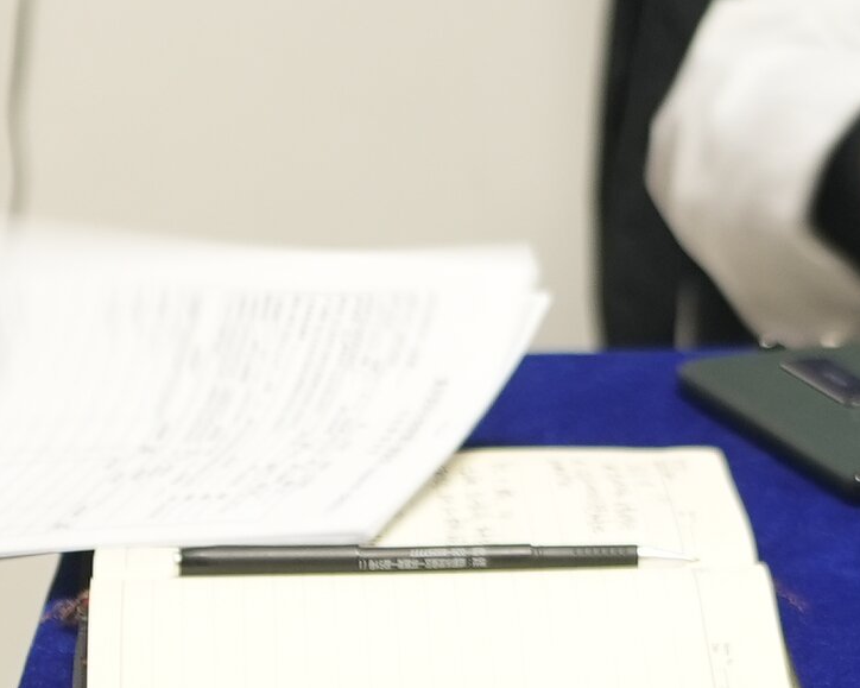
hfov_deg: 9.2
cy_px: 485
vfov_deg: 7.4
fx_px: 5319
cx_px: 397
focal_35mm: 209
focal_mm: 35
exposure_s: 1/40
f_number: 2.8
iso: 400
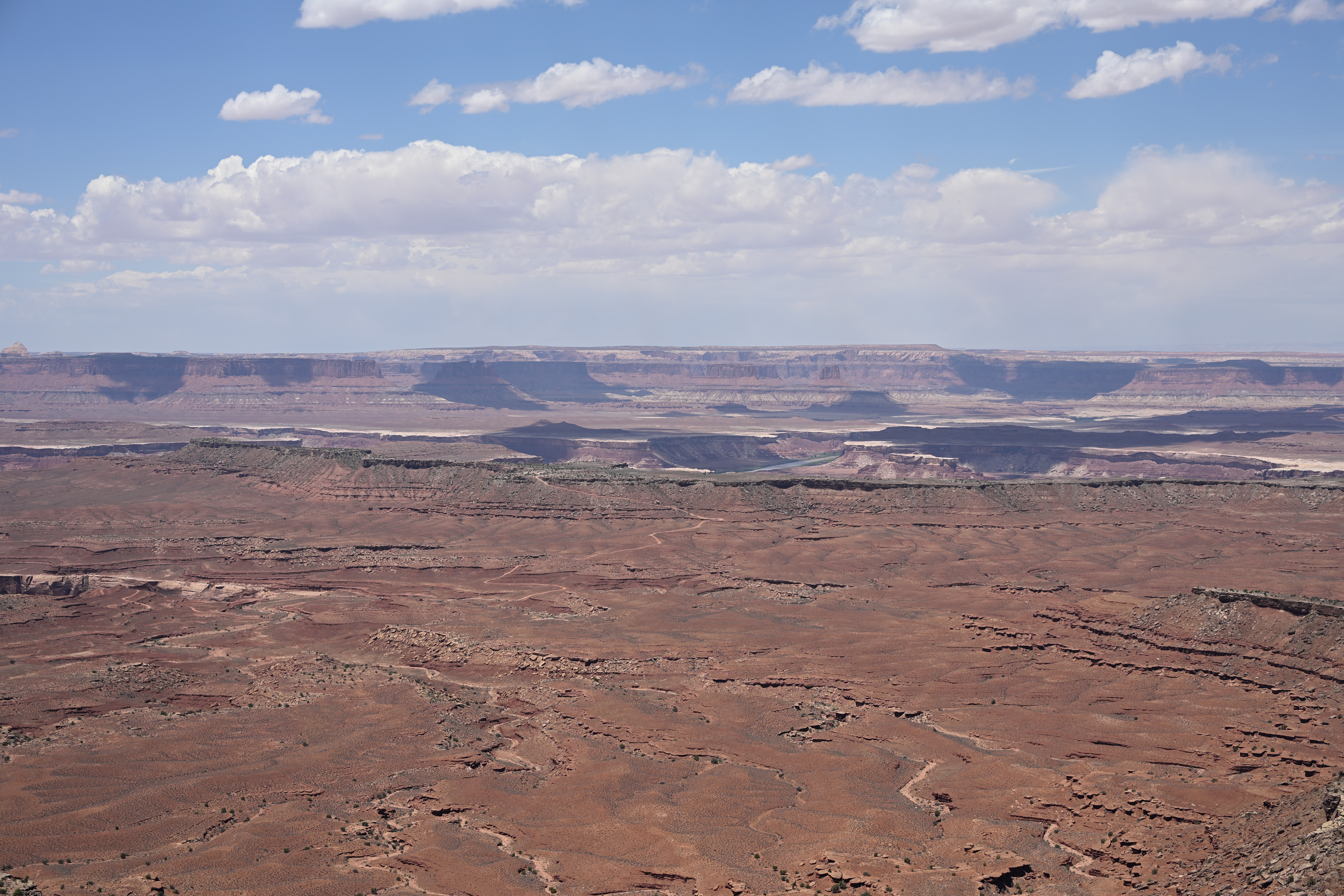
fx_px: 1867
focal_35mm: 50
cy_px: 448
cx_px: 672
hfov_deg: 39.6
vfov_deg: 27.0
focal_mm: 50
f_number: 8
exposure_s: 1/500
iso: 100
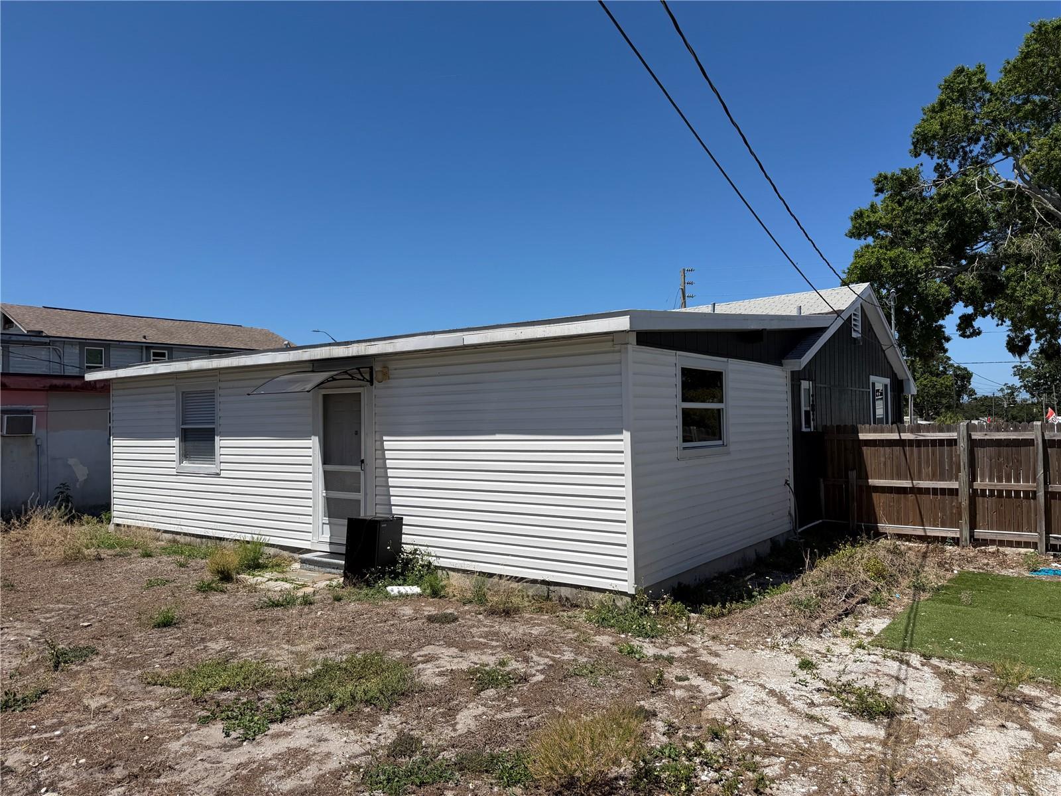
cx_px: 530
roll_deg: +1.1
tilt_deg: +0.7
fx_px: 736
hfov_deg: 71.6
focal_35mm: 24
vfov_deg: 56.8
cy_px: 398
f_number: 1.78
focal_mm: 6.76
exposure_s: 1/6711
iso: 80
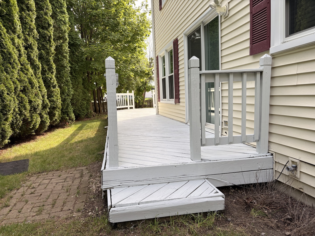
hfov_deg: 67.3
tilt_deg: -5.2
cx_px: 158
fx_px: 237
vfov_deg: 53.1
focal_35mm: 26
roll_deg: +2.9
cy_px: 118
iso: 50
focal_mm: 5.96
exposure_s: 1/576
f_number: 1.6
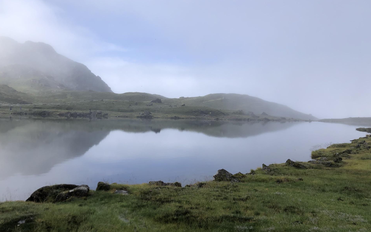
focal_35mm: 30
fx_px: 303
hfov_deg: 62.9
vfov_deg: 41.8
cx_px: 186
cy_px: 121
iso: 20
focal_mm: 4
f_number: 1.8
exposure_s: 1/1715
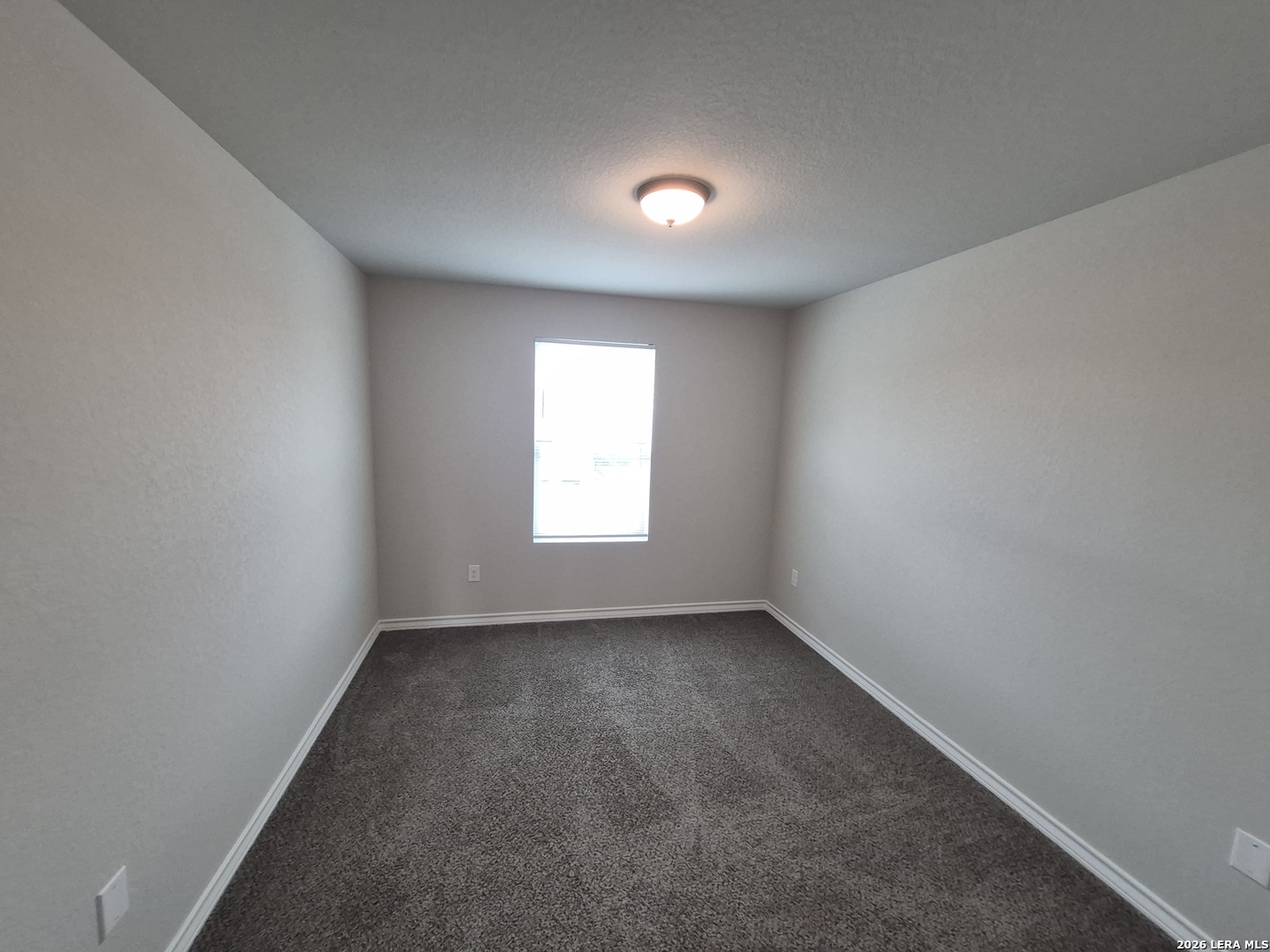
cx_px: 635
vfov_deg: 89.9
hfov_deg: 106.2
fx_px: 477
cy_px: 476
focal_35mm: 13
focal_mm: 1.74
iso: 125
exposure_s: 1/60
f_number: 2.2
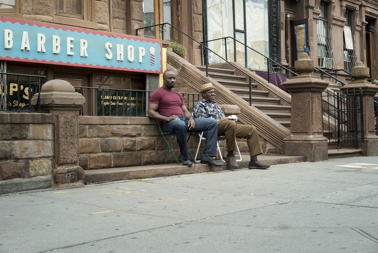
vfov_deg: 24.7
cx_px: 189
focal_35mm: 55
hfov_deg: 36.2
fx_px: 578
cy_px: 126
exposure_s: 1/200
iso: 500
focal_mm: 55
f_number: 8
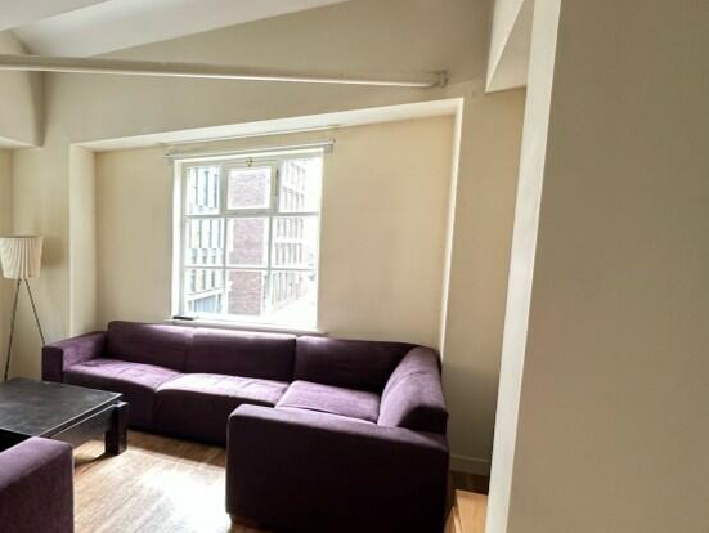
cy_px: 310
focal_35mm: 26
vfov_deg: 52.9
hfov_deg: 59.5
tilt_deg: -6.8
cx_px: 102
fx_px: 533
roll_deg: +0.3
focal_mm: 2.22
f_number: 2.2
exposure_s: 1/100
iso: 200
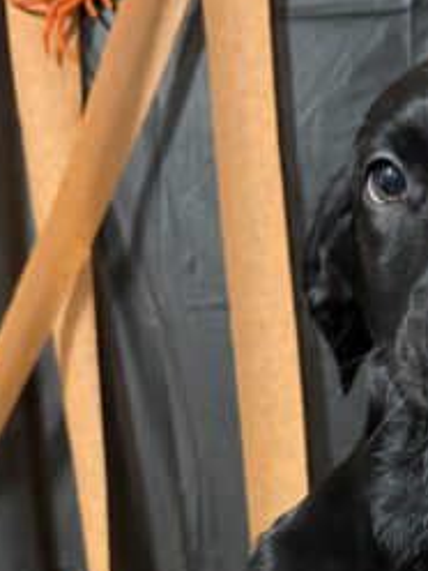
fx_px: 956
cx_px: 391
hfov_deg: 24.5
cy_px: 559
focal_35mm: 58
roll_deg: +2.4
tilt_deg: -13.7
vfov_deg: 31.0
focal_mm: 6.76
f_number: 1.78
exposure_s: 1/30
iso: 1250
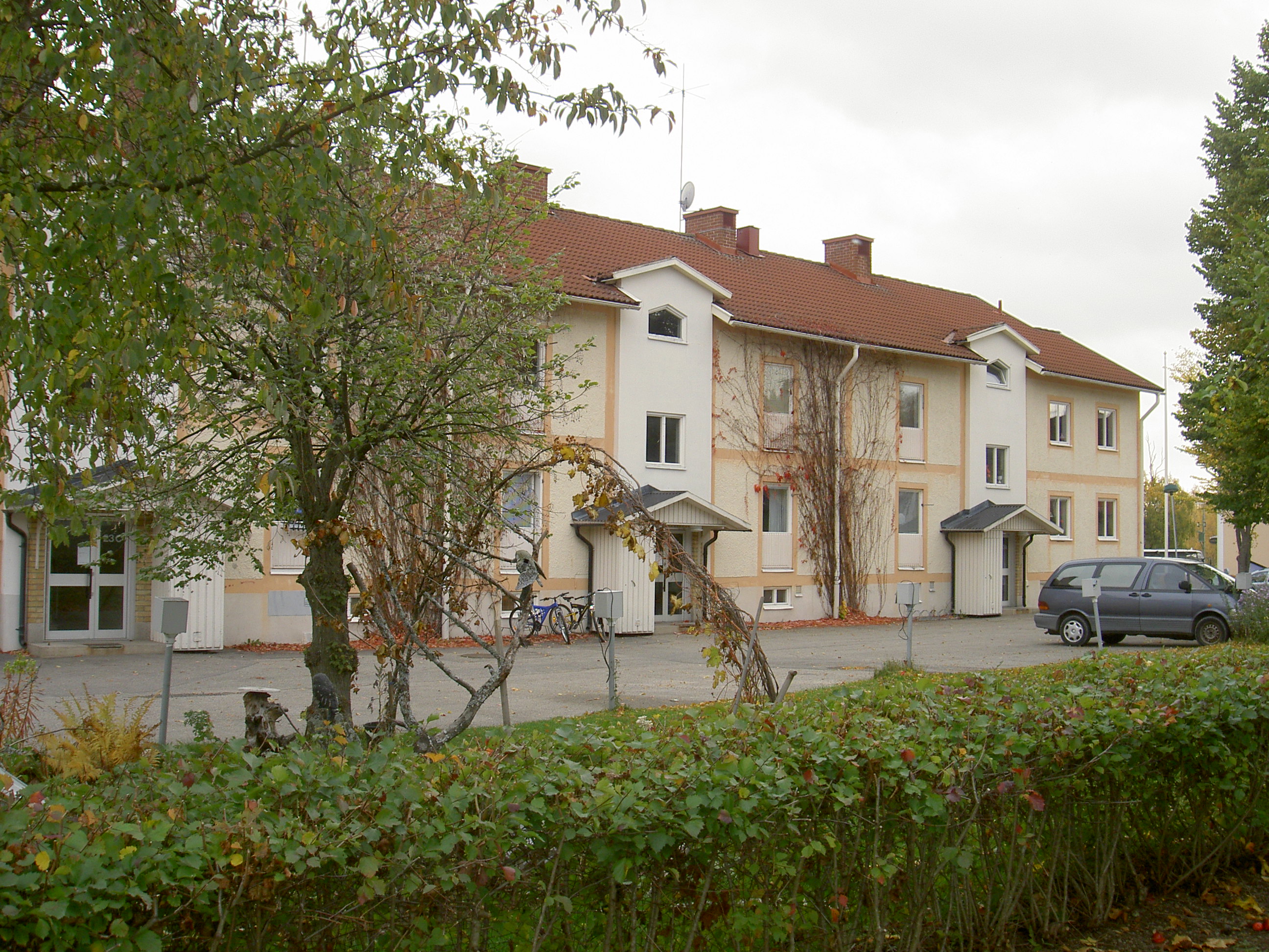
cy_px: 476
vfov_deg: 36.8
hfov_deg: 47.9
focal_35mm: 39
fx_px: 1430
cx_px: 634
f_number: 4.7
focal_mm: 8
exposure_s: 1/125
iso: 100
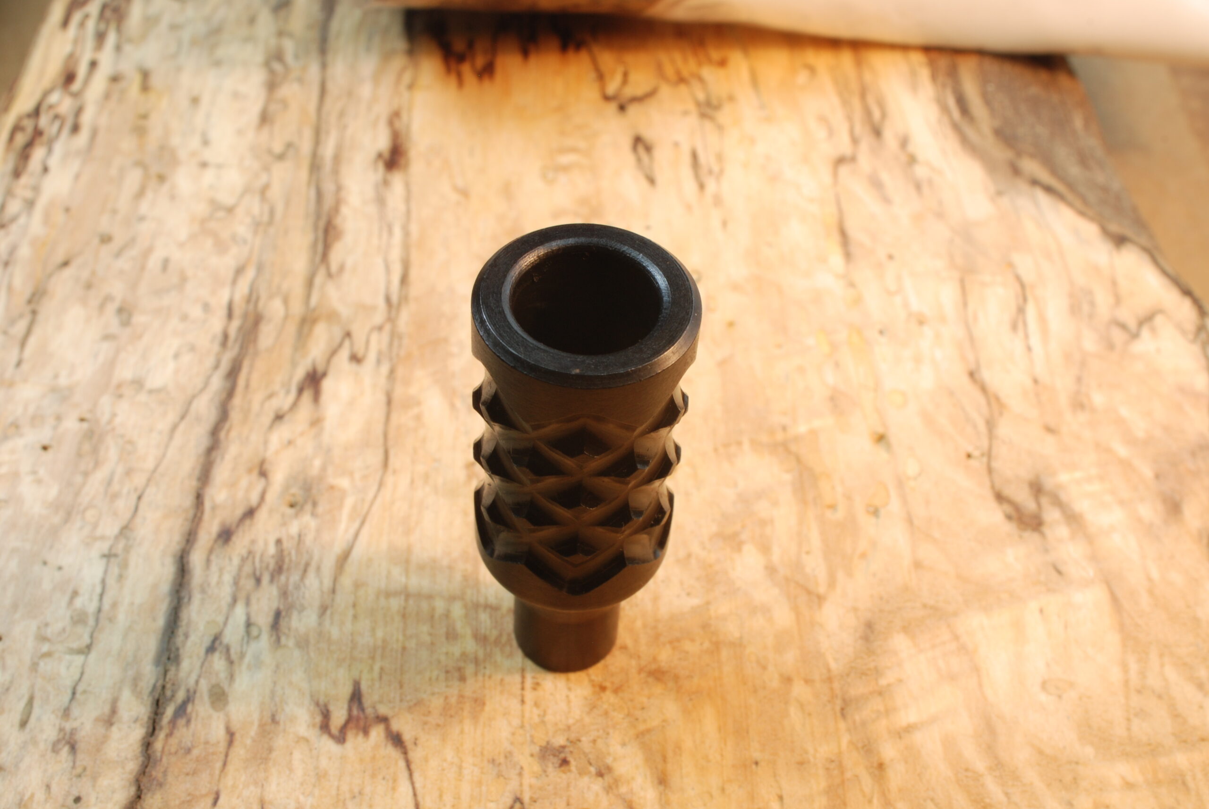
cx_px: 604
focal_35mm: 60
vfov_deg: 22.7
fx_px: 2018
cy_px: 404
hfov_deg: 33.4
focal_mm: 40
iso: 200
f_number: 22
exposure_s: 1/8
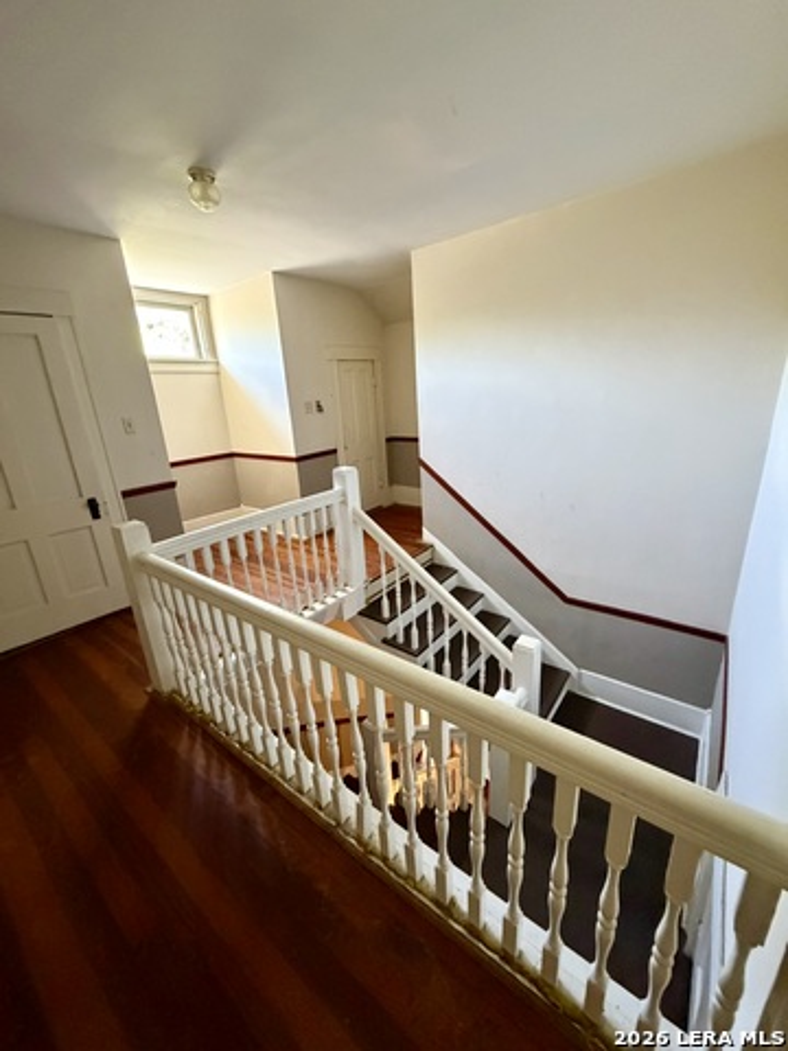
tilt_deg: -17.6
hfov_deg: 85.7
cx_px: 394
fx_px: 425
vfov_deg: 102.1
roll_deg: +3.9
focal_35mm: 14
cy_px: 526
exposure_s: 1/60
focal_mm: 2.22
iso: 1000
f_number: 2.2
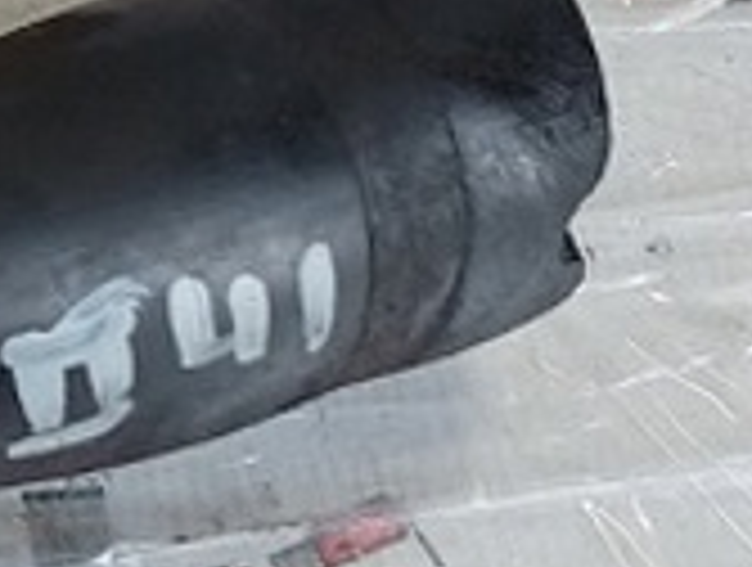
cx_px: -534
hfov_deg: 9.6
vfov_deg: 7.5
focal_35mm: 198
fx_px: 4311
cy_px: 320
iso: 138
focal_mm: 3.96
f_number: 1.8
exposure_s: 1/50
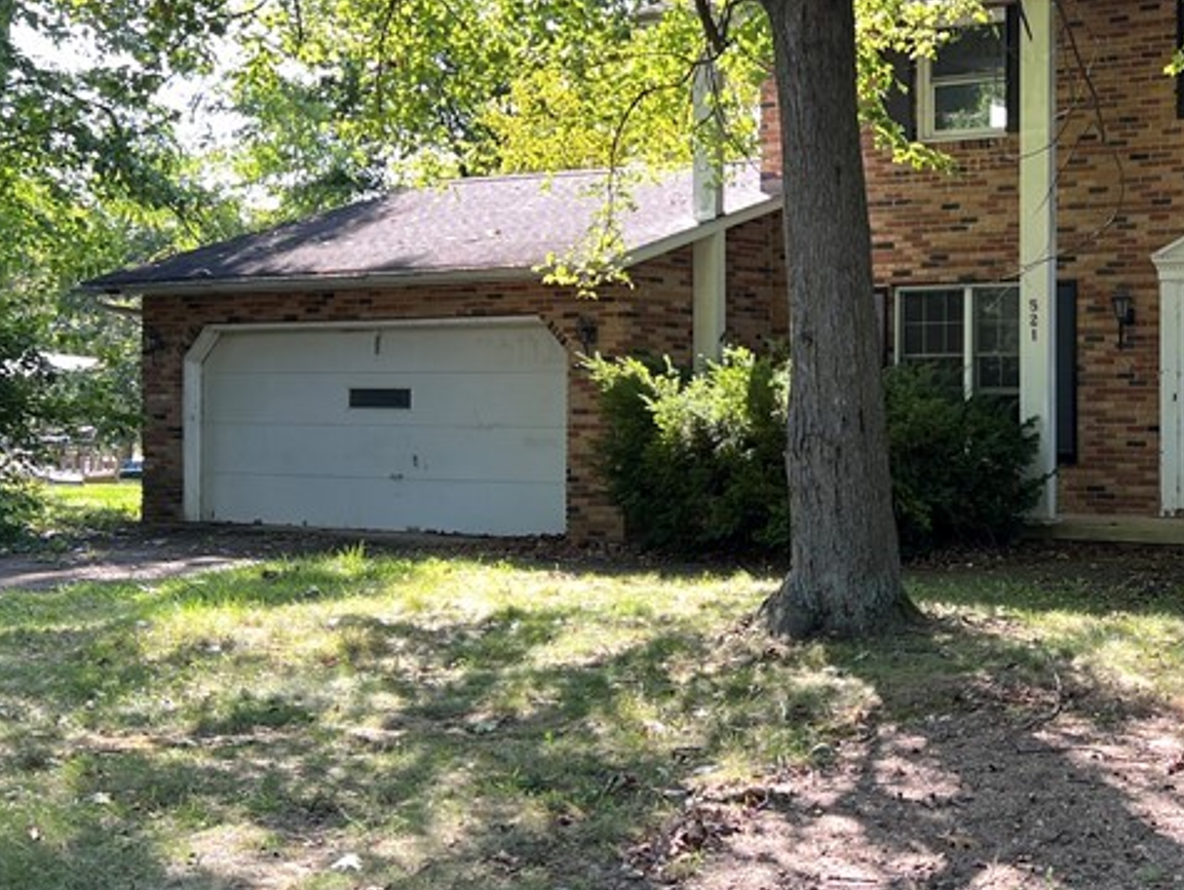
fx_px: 1917
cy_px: 386
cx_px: 1052
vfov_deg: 26.1
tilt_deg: +0.5
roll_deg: +0.0
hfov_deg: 32.7
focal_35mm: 56
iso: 50
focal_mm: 5.7
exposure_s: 1/171
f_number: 1.5
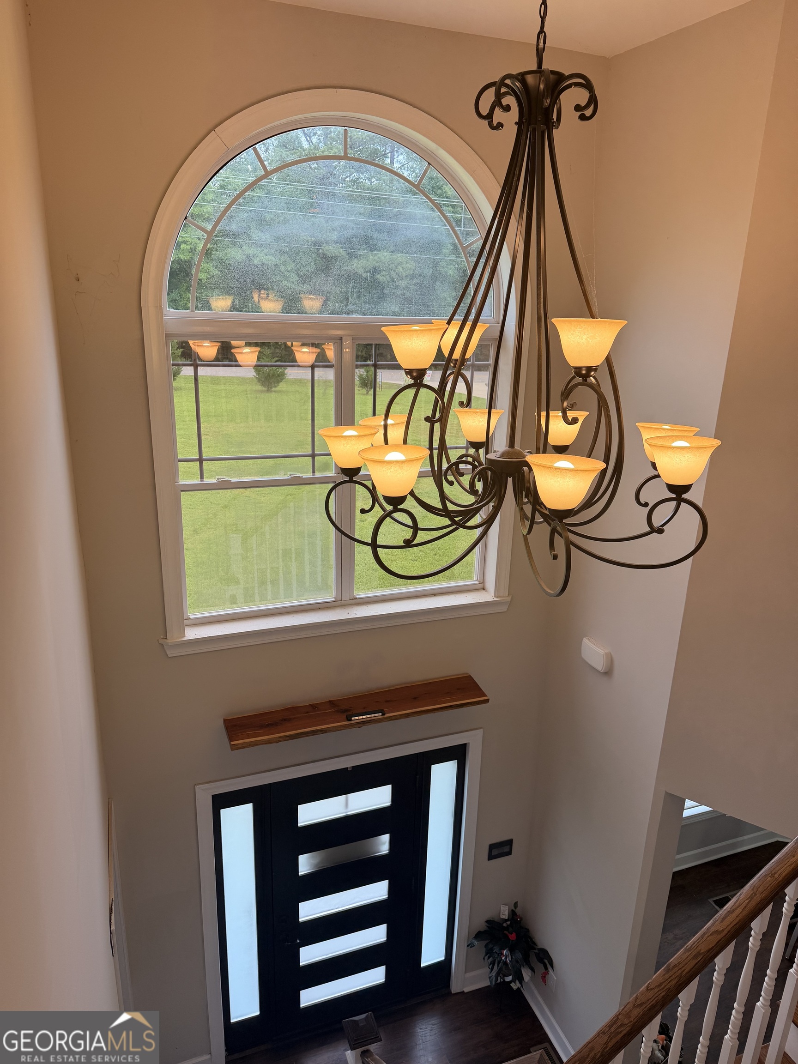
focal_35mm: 24
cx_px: 399
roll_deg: -2.3
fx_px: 738
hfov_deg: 56.8
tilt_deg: -18.3
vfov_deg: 71.6
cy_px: 532
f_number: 1.78
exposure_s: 1/240
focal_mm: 6.76
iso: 80
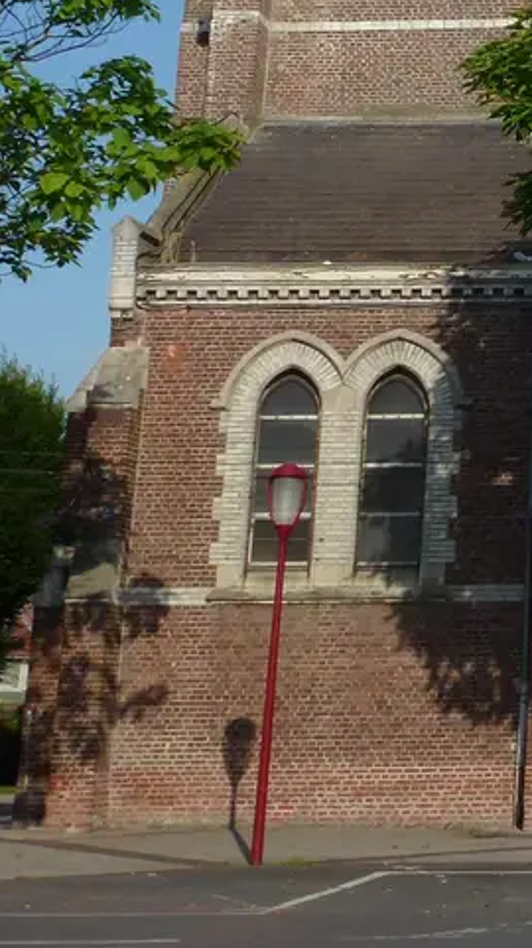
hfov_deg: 12.3
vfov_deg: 23.5
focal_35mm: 87
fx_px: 2185
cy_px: 18
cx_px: 1060
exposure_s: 1/1000
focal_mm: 5.4
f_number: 4
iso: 100
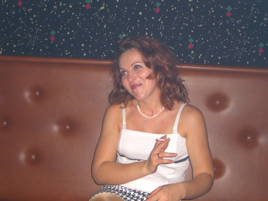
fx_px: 441
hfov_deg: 33.8
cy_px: 100
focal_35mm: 57
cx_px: 134
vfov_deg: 25.7
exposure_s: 1/60
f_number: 3.6
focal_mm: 11.8
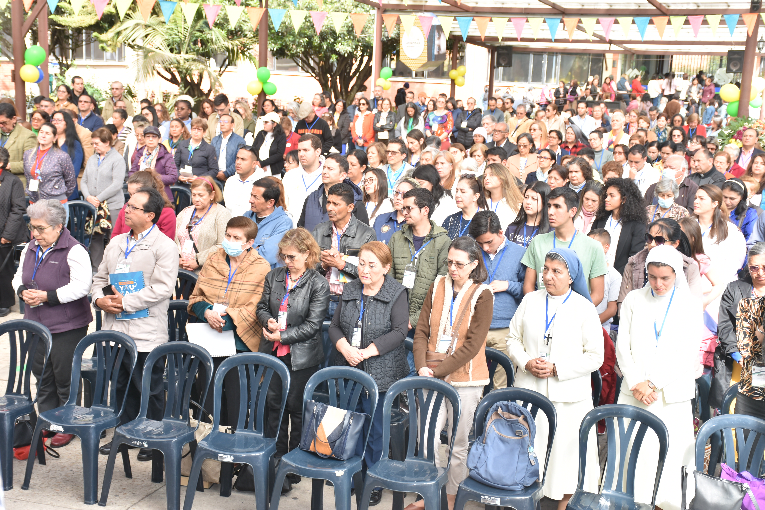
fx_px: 1275
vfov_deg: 22.6
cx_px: 382
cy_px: 255
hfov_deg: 33.4
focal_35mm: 60
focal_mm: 40
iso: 100
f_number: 4.5
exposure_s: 1/60
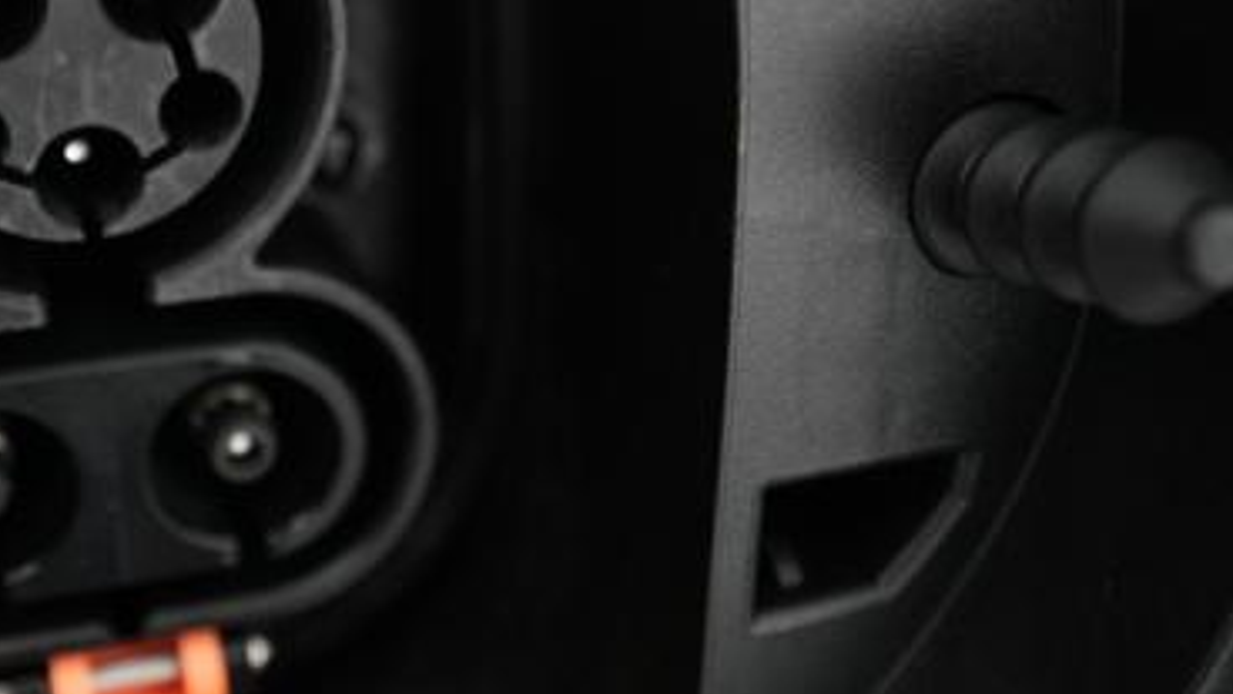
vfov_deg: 23.1
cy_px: 121
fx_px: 1667
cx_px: 188
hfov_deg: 38.5
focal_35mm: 51
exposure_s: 1/60
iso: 2500
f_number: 2.8
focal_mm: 28
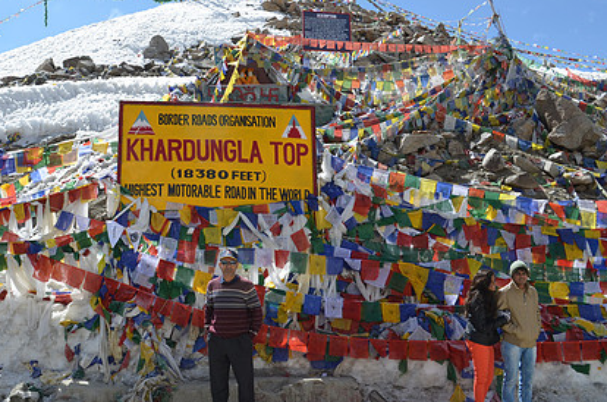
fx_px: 707
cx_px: 230
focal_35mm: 42
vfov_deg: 31.7
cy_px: 201
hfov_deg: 46.1
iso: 110
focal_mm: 20
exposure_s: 1/250
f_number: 8
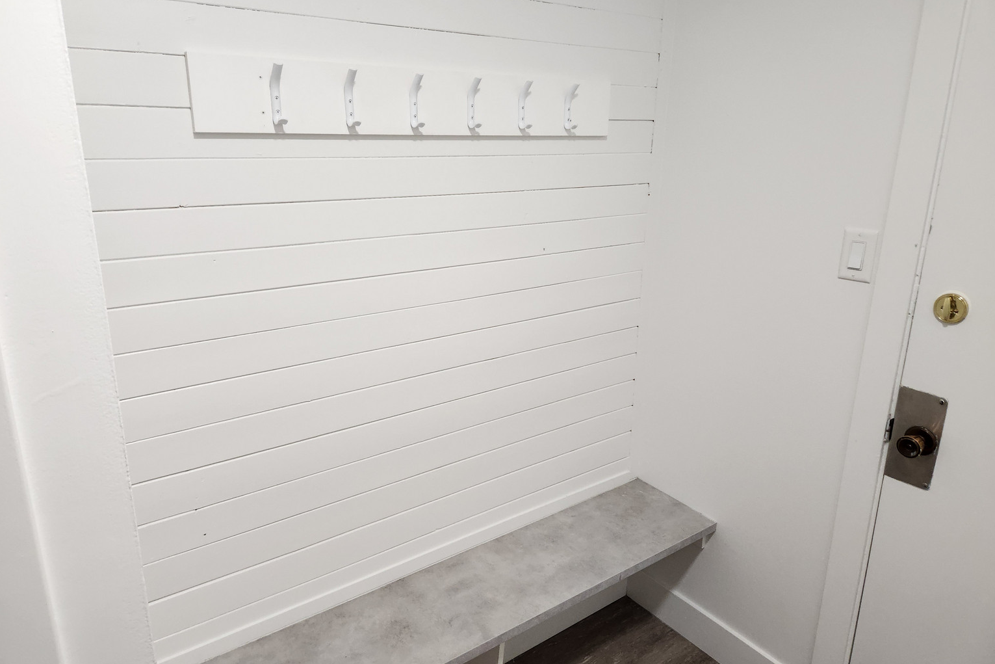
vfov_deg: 53.1
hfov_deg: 73.7
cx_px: 497
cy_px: 324
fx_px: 663
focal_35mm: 24
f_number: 1.8
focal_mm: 5.4
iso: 200
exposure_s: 1/120
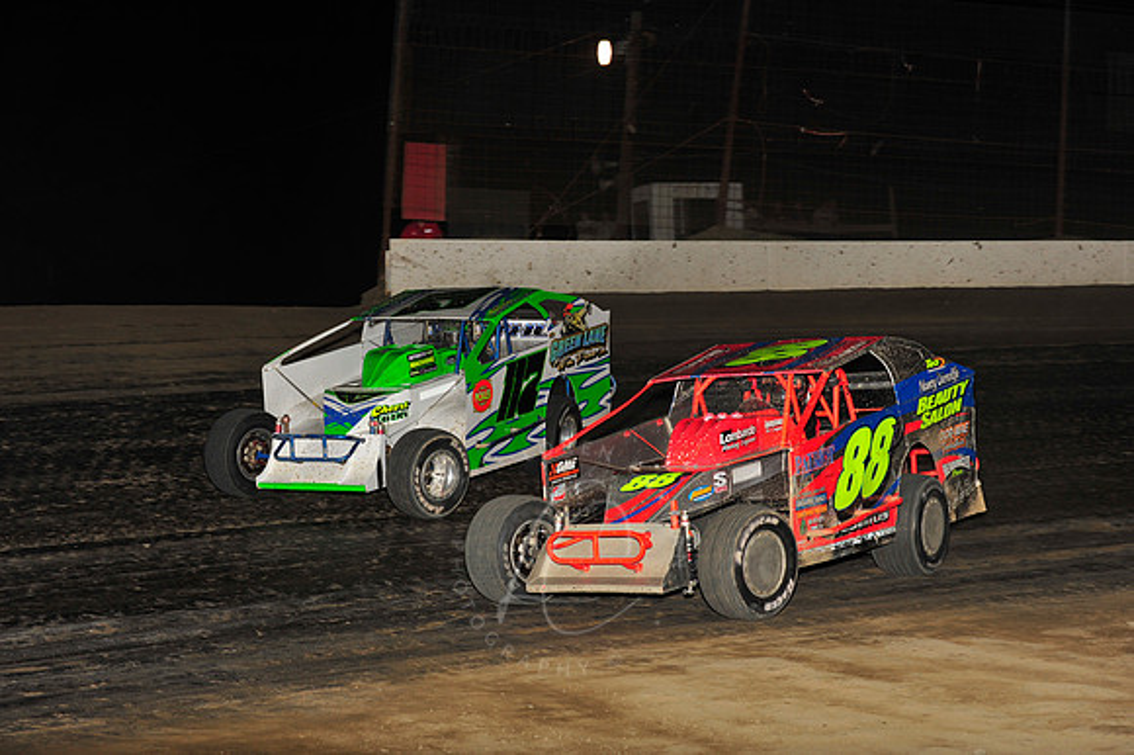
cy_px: 378
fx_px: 2518
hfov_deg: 25.4
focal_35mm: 80
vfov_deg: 17.0
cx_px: 567
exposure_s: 1/320
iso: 800
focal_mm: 80
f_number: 6.3
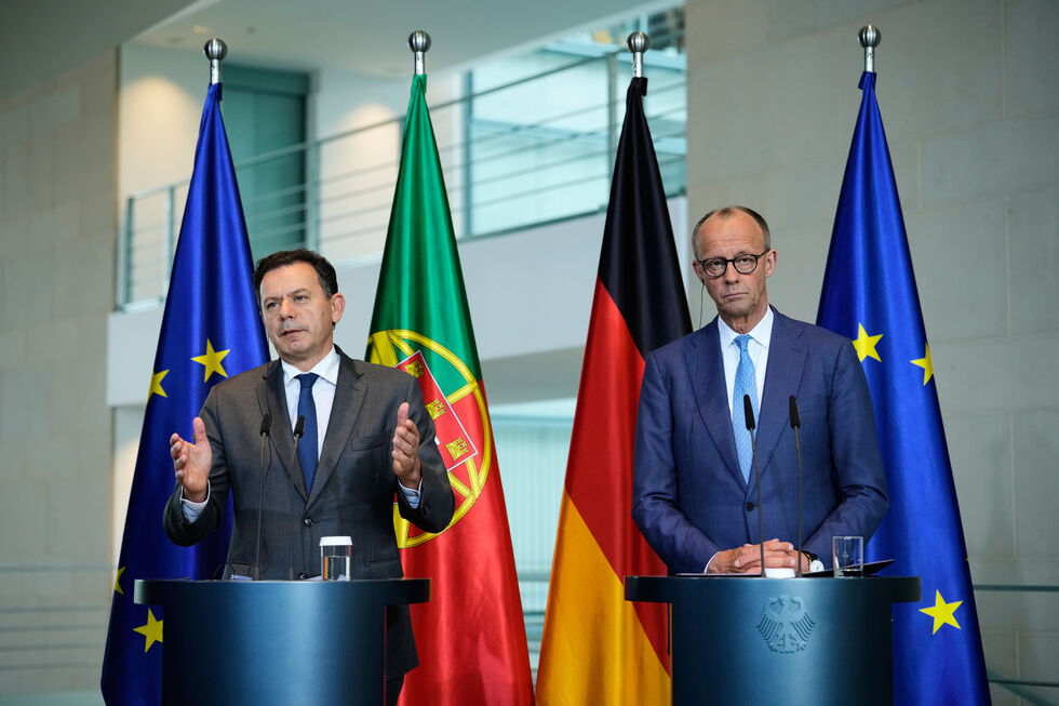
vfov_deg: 18.2
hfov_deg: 27.0
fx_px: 2206
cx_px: 530
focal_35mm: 75
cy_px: 353
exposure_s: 1/400
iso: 1600
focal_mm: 75
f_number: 3.2
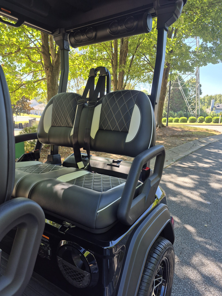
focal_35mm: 23
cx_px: 111
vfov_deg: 73.9
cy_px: 148
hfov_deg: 58.9
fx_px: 197
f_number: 1.8
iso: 32
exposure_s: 1/180
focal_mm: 5.4
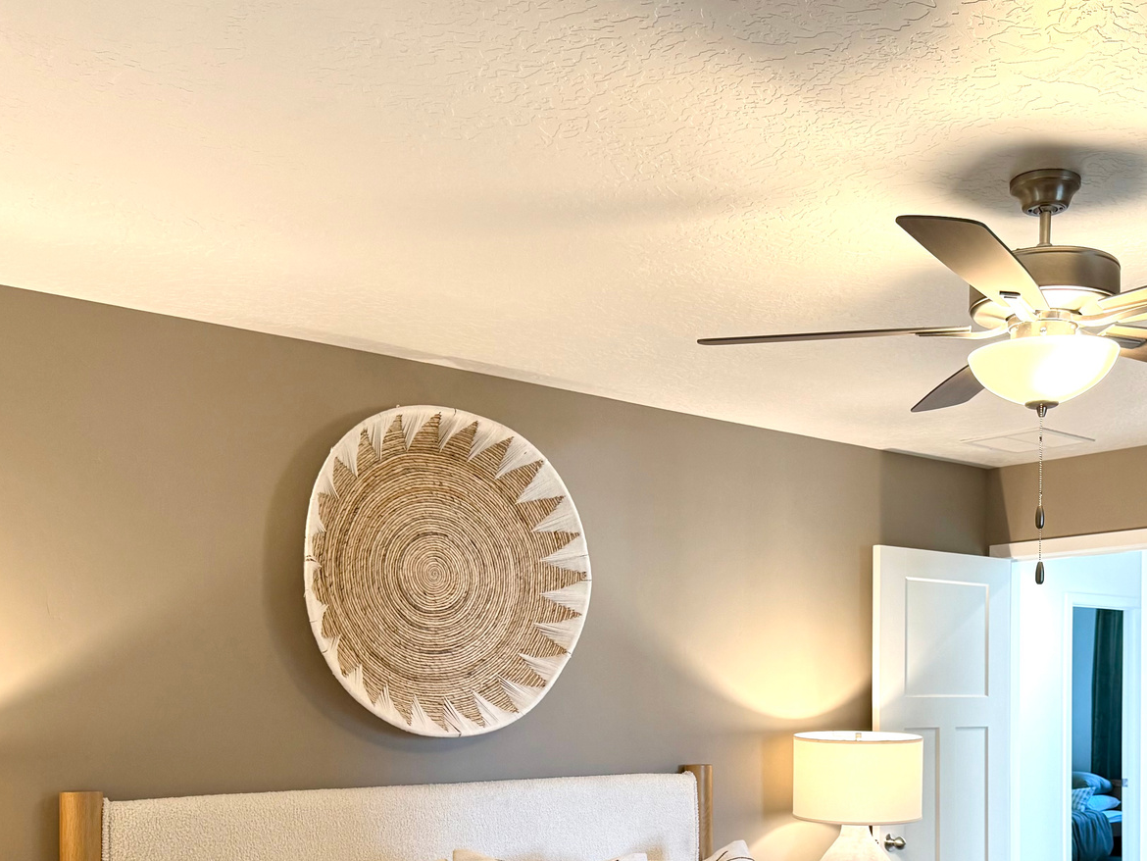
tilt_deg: -0.6
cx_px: 758
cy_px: 730
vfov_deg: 33.0
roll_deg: +0.0
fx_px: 1392
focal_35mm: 42
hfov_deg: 44.2
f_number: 1.78
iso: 200
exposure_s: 1/120
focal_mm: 6.76
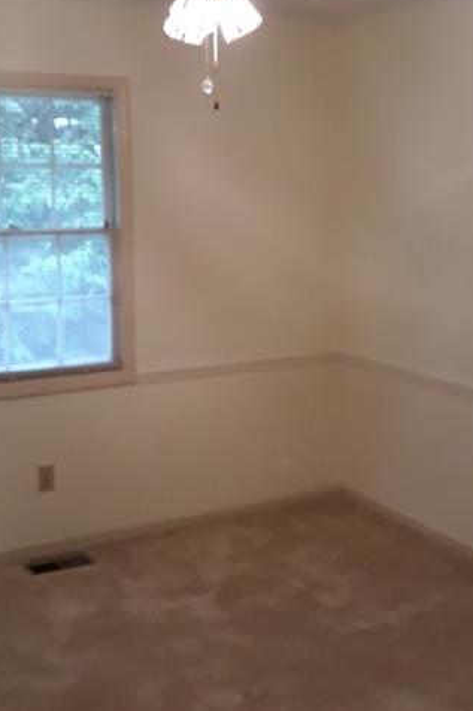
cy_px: 252
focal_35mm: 47
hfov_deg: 28.6
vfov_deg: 41.5
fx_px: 927
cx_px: 257
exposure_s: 1/33
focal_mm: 3.7
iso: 200
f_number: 1.7
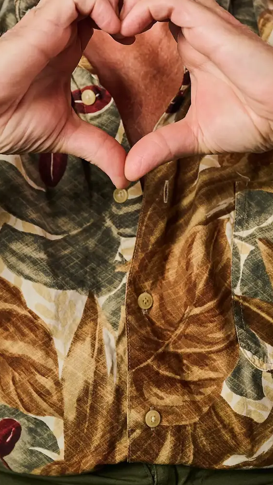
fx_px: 1132
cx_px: 140
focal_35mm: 88
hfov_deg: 13.7
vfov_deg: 23.6
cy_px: 54
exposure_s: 1/200
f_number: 4.5
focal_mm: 44
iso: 400
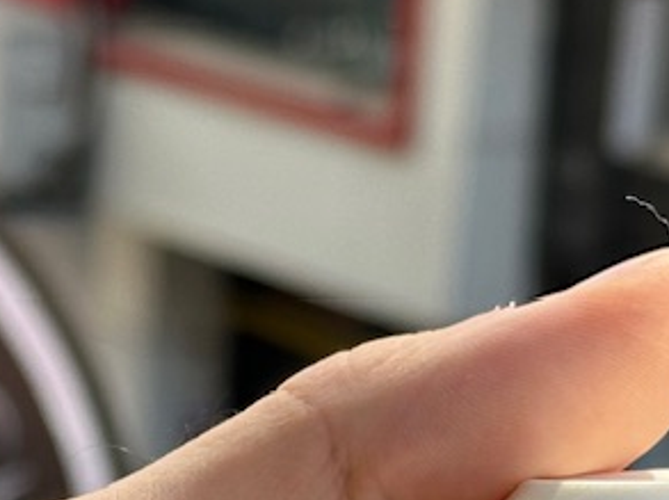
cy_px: 756
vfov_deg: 7.0
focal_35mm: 210
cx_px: -34
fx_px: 4054
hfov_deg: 9.4
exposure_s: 1/555
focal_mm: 6.86
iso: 64
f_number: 1.78
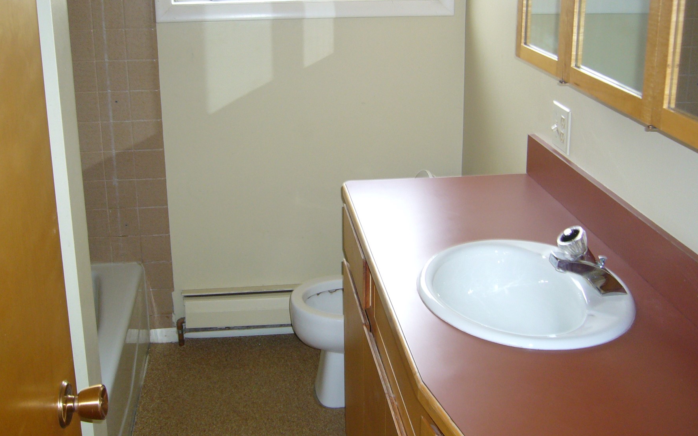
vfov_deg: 29.6
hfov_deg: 46.2
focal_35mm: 43
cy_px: 134
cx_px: 346
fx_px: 818
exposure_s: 1/30
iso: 100
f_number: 2.8
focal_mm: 5.8
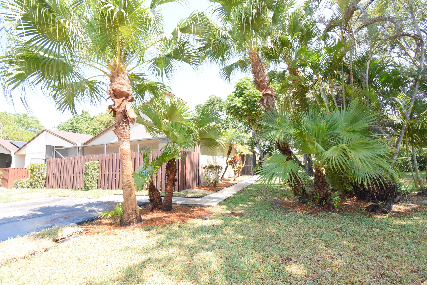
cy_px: 142
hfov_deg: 100.3
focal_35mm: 15
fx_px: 178
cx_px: 214
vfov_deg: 77.4
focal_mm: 10
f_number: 7.1
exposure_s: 1/200
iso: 400
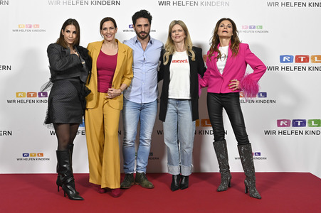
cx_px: 160
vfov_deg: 29.8
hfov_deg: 43.6
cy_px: 106
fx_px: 401
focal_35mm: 45
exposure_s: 1/320
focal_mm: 45
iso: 1000
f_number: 4.5
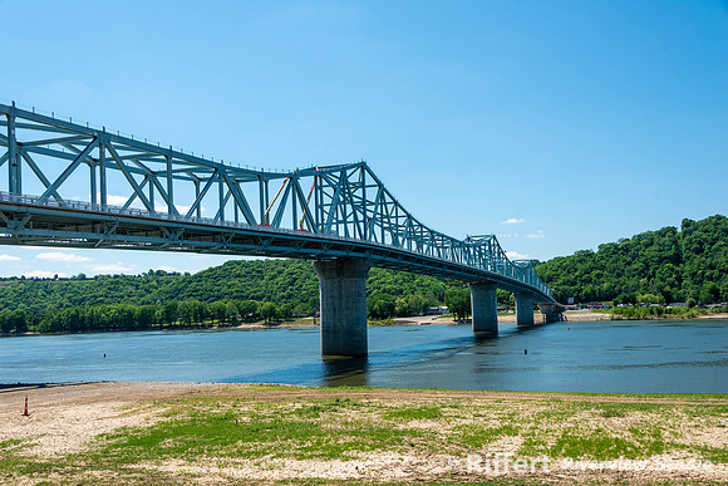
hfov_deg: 54.4
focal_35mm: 35
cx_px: 364
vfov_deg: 37.9
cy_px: 243
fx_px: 708
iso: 100
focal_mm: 35
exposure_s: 1/250
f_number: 10
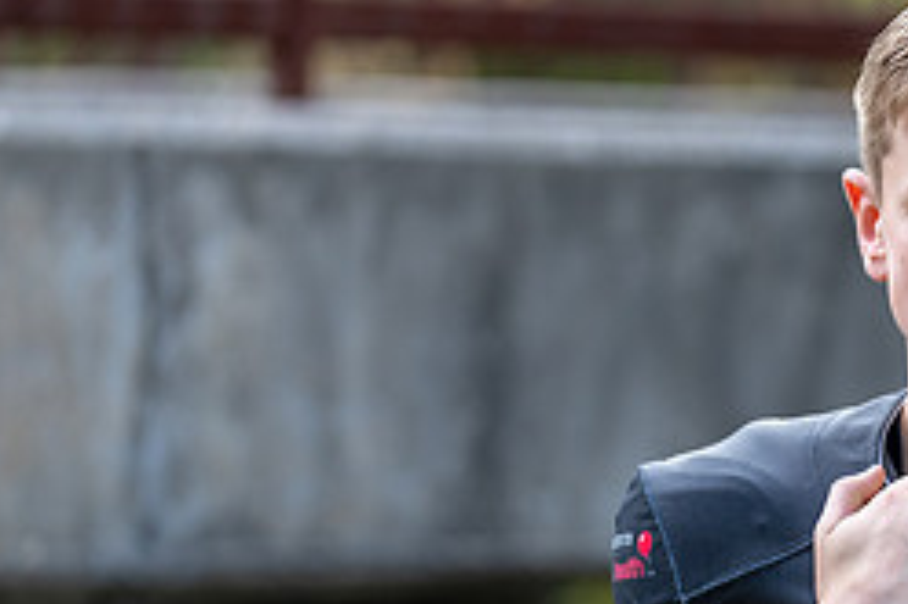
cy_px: 529
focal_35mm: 260
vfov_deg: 5.3
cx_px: 963
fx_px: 6553
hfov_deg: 7.9
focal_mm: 111
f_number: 2.8
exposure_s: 1/320
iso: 500
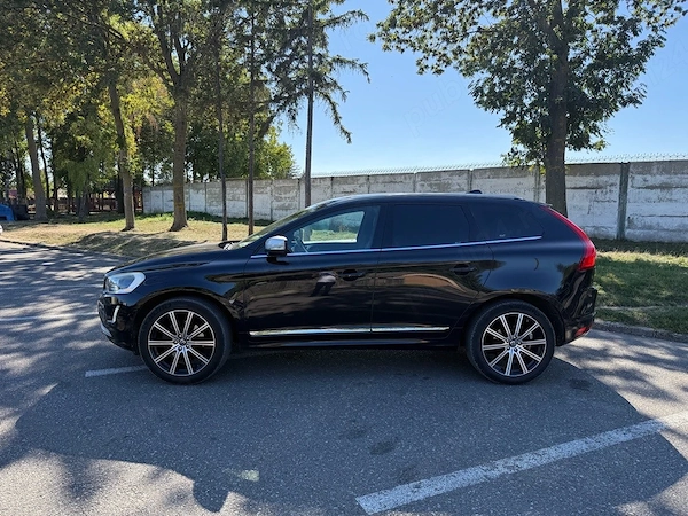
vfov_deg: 56.8
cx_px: 344
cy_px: 258
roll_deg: -1.5
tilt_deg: -5.5
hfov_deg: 71.6
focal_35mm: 24
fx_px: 477
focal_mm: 6.76
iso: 100
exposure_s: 1/1493
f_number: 1.78
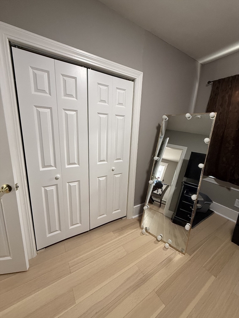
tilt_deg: -12.7
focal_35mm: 14
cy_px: 159
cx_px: 120
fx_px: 129
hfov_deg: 85.7
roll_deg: -2.3
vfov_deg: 102.1
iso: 320
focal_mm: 2.22
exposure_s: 1/60
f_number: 2.2
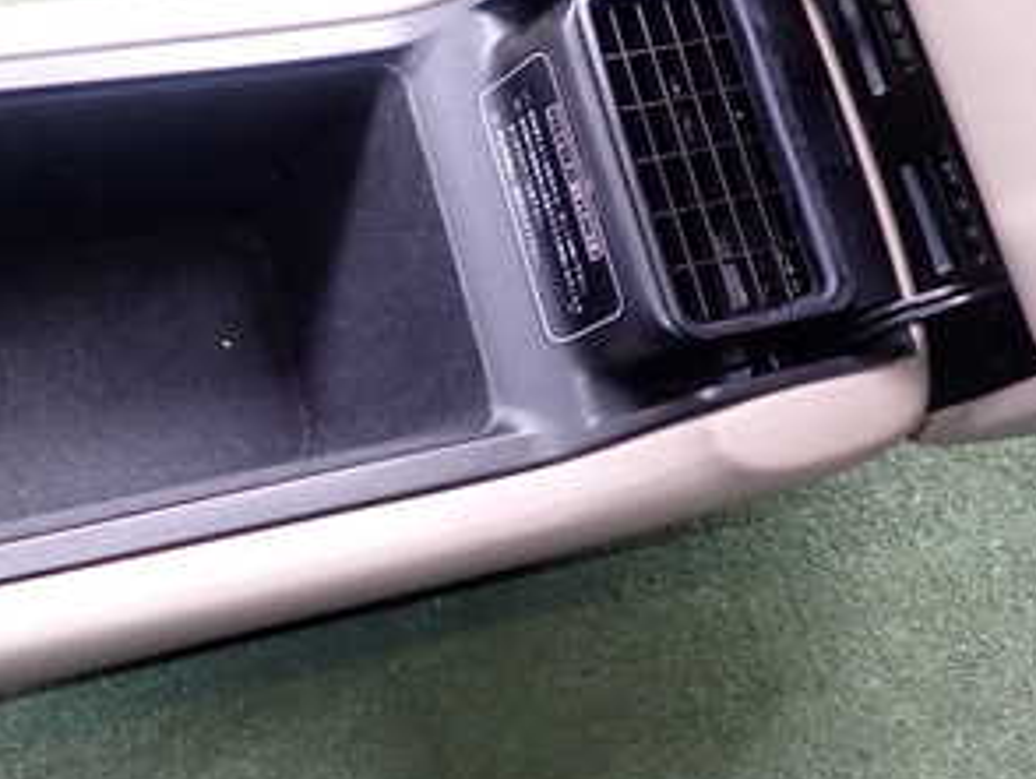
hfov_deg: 36.9
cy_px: 296
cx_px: 314
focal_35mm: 51
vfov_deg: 28.5
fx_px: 1528
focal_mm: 4.5
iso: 200
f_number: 2
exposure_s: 1/100
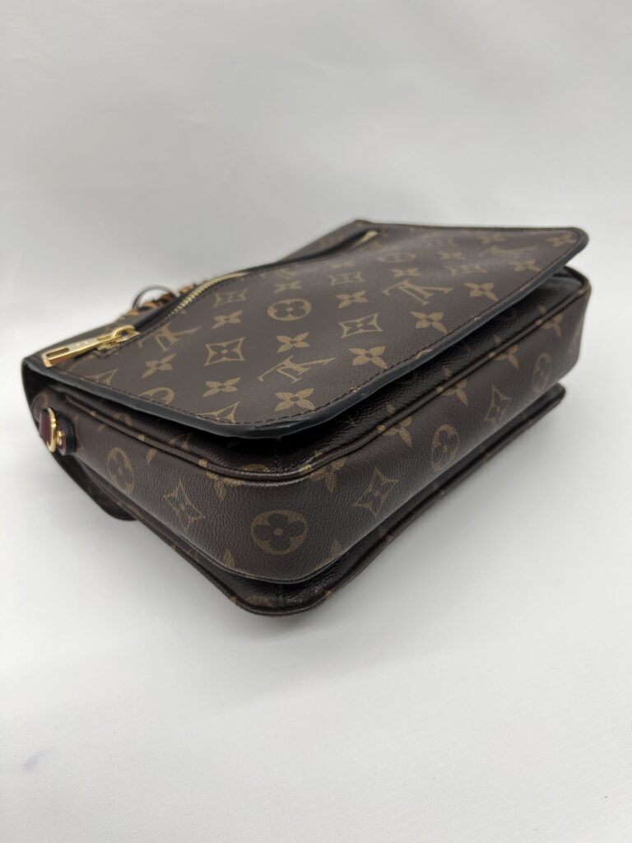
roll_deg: -3.2
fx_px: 633
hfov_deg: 53.1
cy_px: 422
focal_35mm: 26
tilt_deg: -37.6
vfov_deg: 67.3
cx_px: 316
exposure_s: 1/134
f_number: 1.5
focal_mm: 5.7
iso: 32
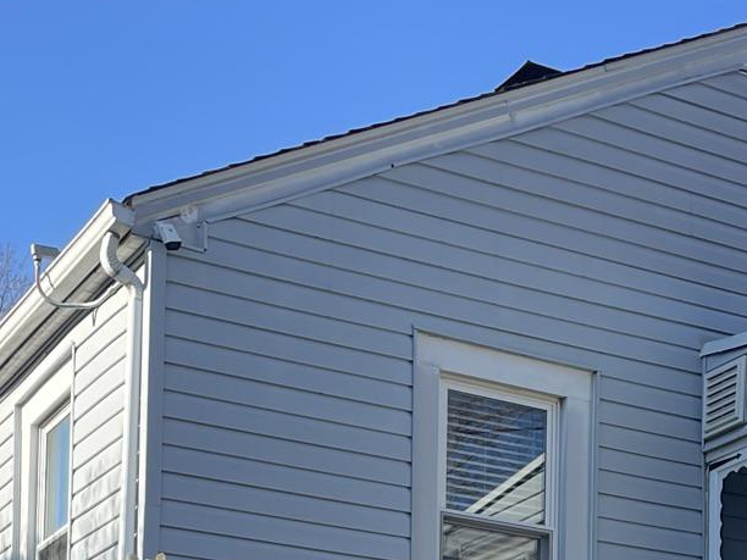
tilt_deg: +4.8
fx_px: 1877
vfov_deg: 15.3
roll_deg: -1.4
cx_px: 548
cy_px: 902
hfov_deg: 22.3
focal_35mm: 87
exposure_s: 1/1401
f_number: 1.6
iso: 32
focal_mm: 4.2
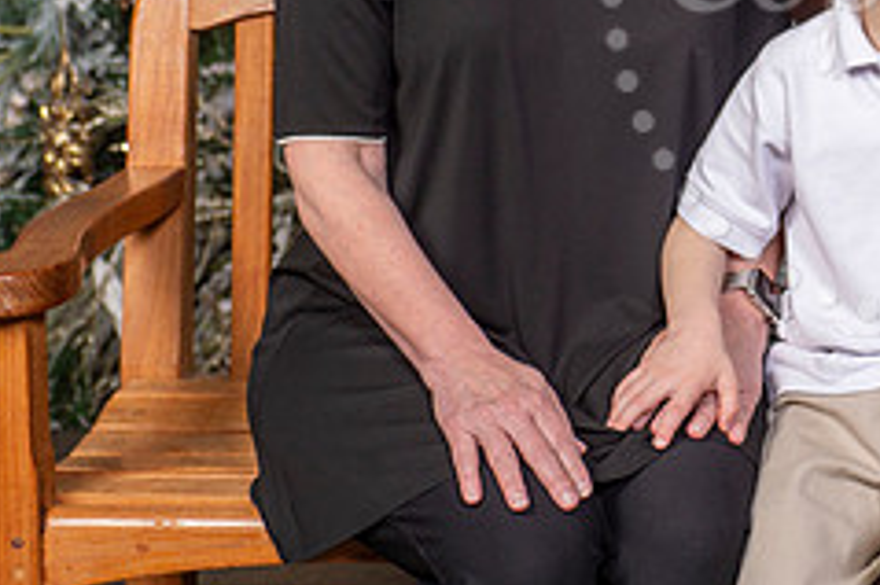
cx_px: 954
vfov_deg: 10.0
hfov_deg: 14.7
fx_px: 3322
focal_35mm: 136
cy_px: -26
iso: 160
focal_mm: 56
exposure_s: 1/125
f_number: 7.1
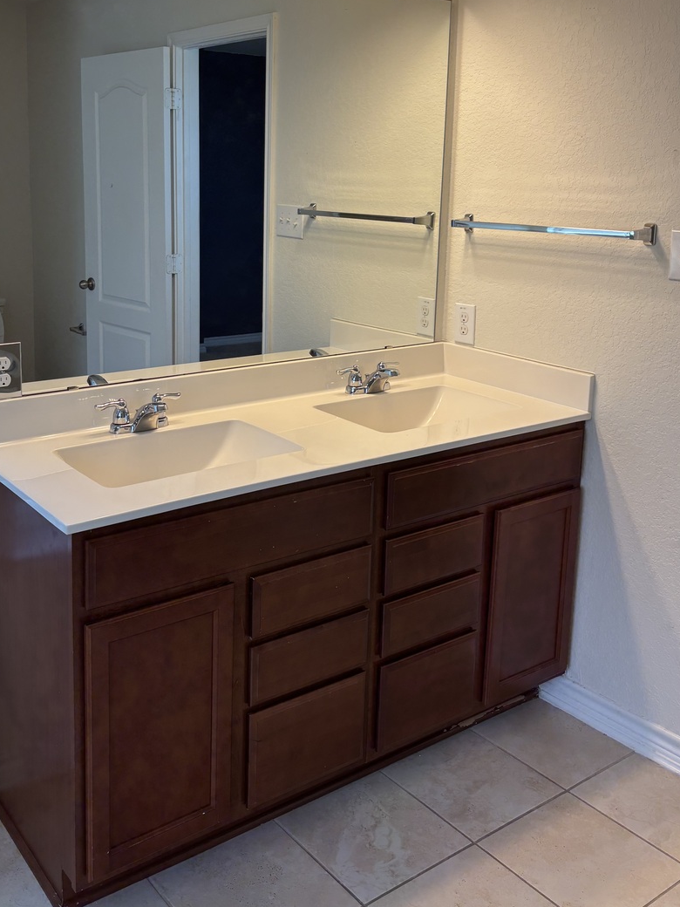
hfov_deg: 39.4
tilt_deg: -10.1
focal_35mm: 36
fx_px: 943
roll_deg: -0.9
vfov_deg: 50.7
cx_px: 255
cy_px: 322
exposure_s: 1/120
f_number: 1.6
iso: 50
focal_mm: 5.96
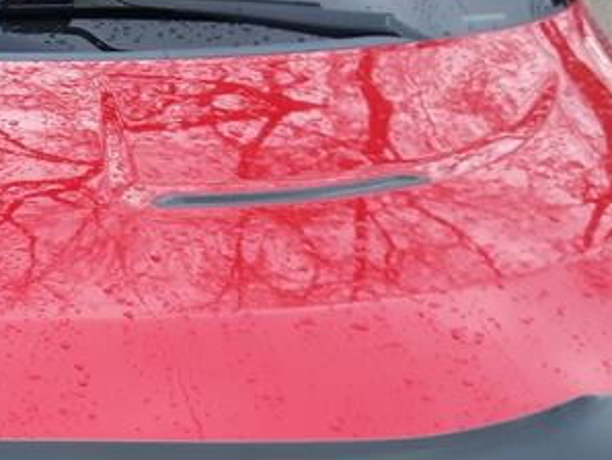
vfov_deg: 11.1
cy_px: 433
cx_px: -90
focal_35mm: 133
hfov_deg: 14.4
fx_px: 2353
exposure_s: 1/183
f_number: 1.9
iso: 40
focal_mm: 3.7
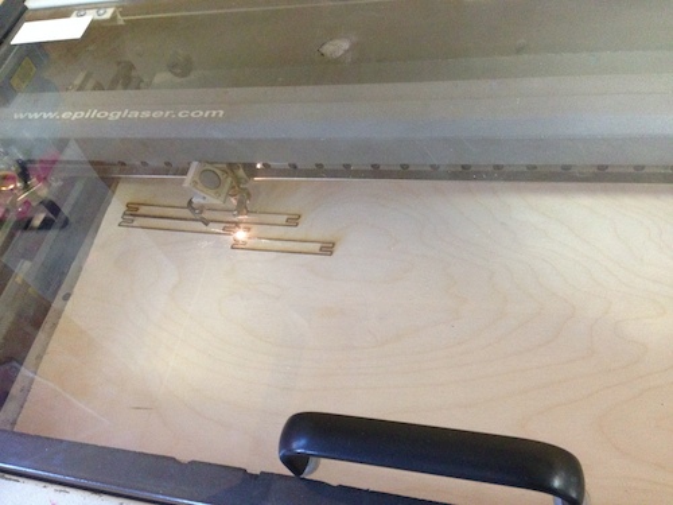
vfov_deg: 42.9
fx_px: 642
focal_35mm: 33
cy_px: 252
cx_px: 336
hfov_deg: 55.4
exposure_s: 1/15
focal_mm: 4.12
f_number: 2.4
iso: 400
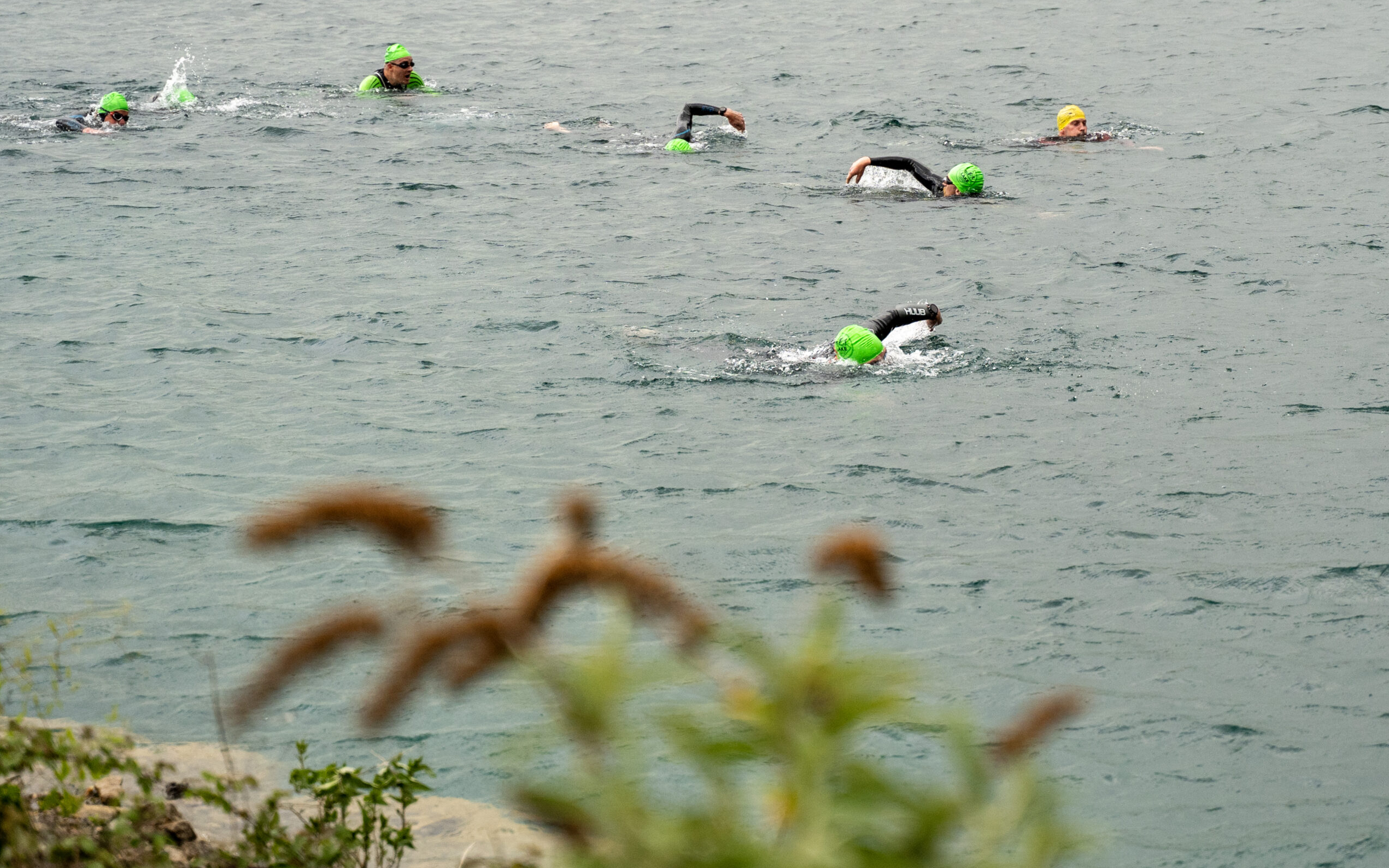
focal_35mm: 77
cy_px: 408
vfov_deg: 16.9
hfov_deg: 26.8
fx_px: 2915
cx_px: 699
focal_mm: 75
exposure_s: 1/2000
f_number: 3.5
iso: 640
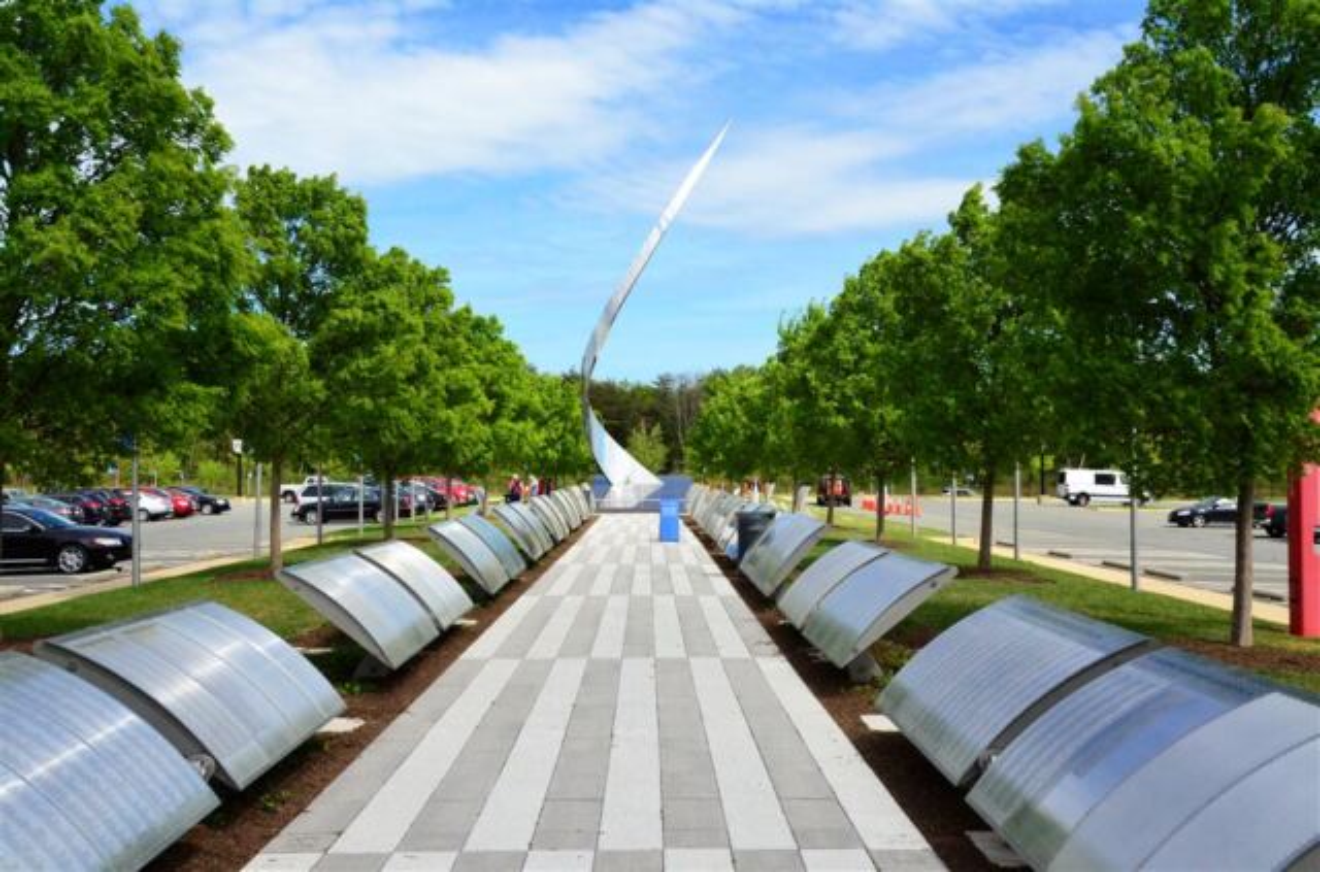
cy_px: 436
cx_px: 660
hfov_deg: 53.3
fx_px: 1316
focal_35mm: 36
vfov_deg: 36.7
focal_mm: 24
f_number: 18
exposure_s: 1/1000
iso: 1600
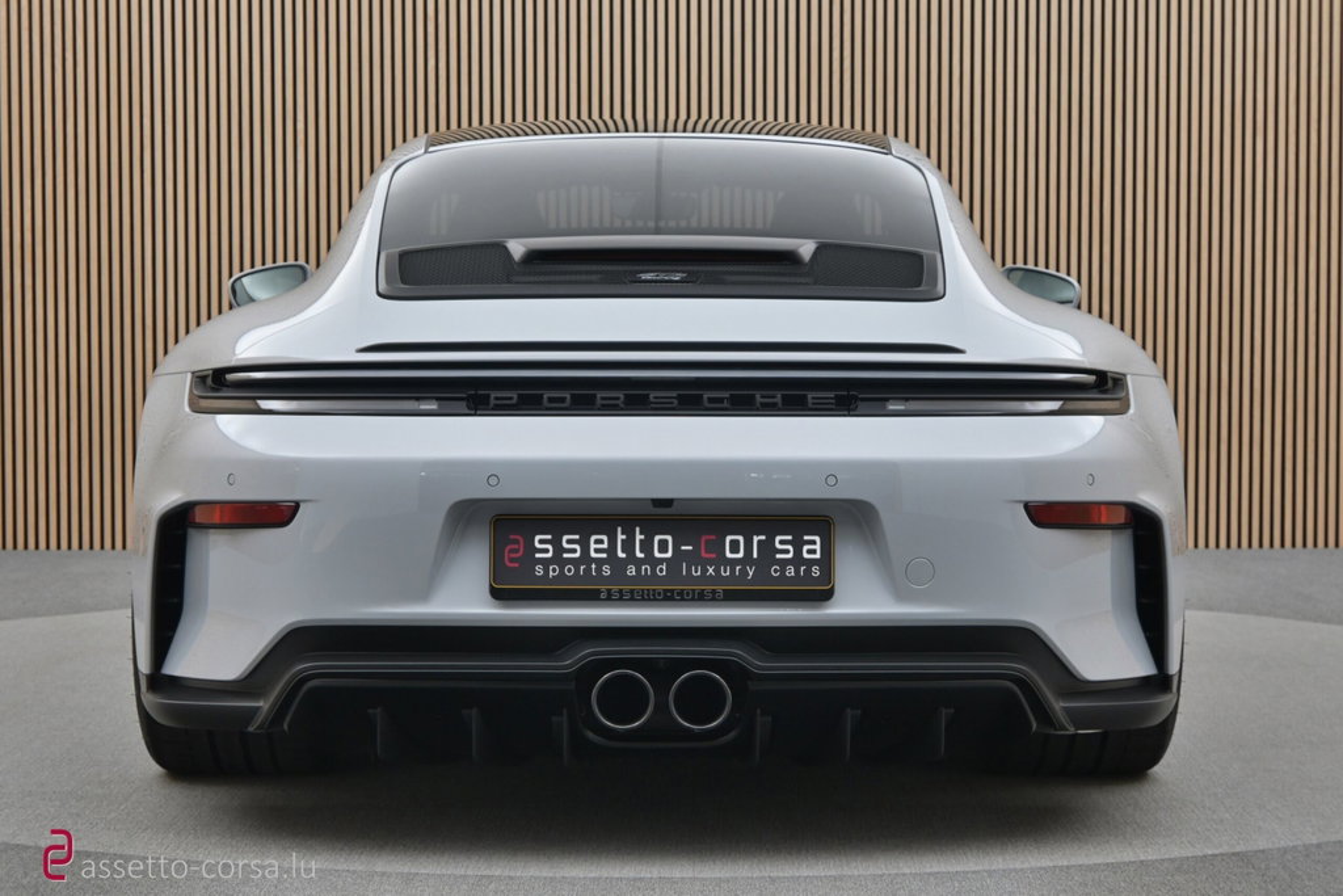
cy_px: 448
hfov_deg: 27.0
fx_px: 2798
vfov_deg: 18.2
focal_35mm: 75
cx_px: 672
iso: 1250
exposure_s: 1/50
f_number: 6.3
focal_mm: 50
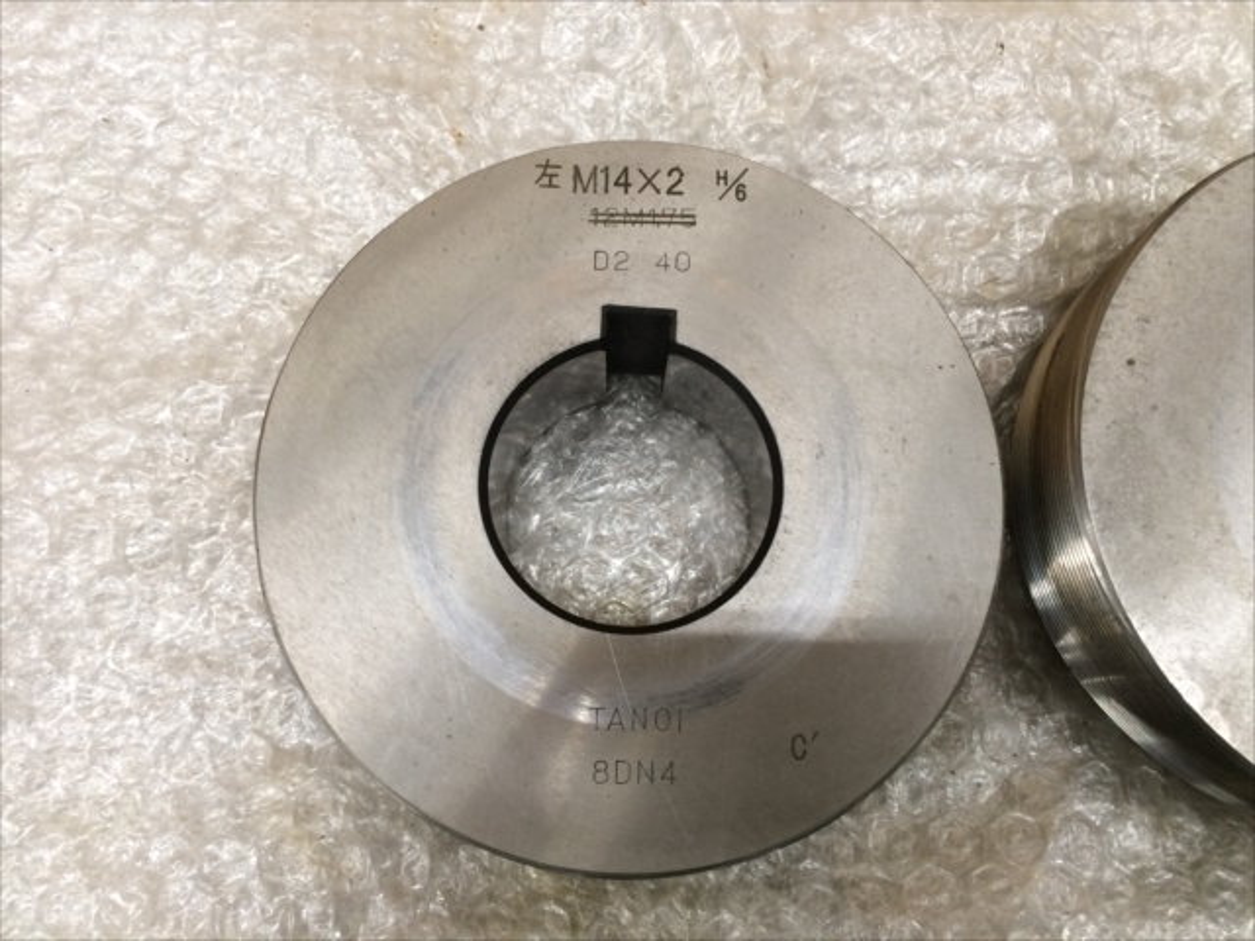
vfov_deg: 48.2
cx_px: 628
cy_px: 470
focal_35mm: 29
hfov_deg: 61.7
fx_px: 1051
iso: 80
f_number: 2.2
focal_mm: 4.15
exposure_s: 1/30
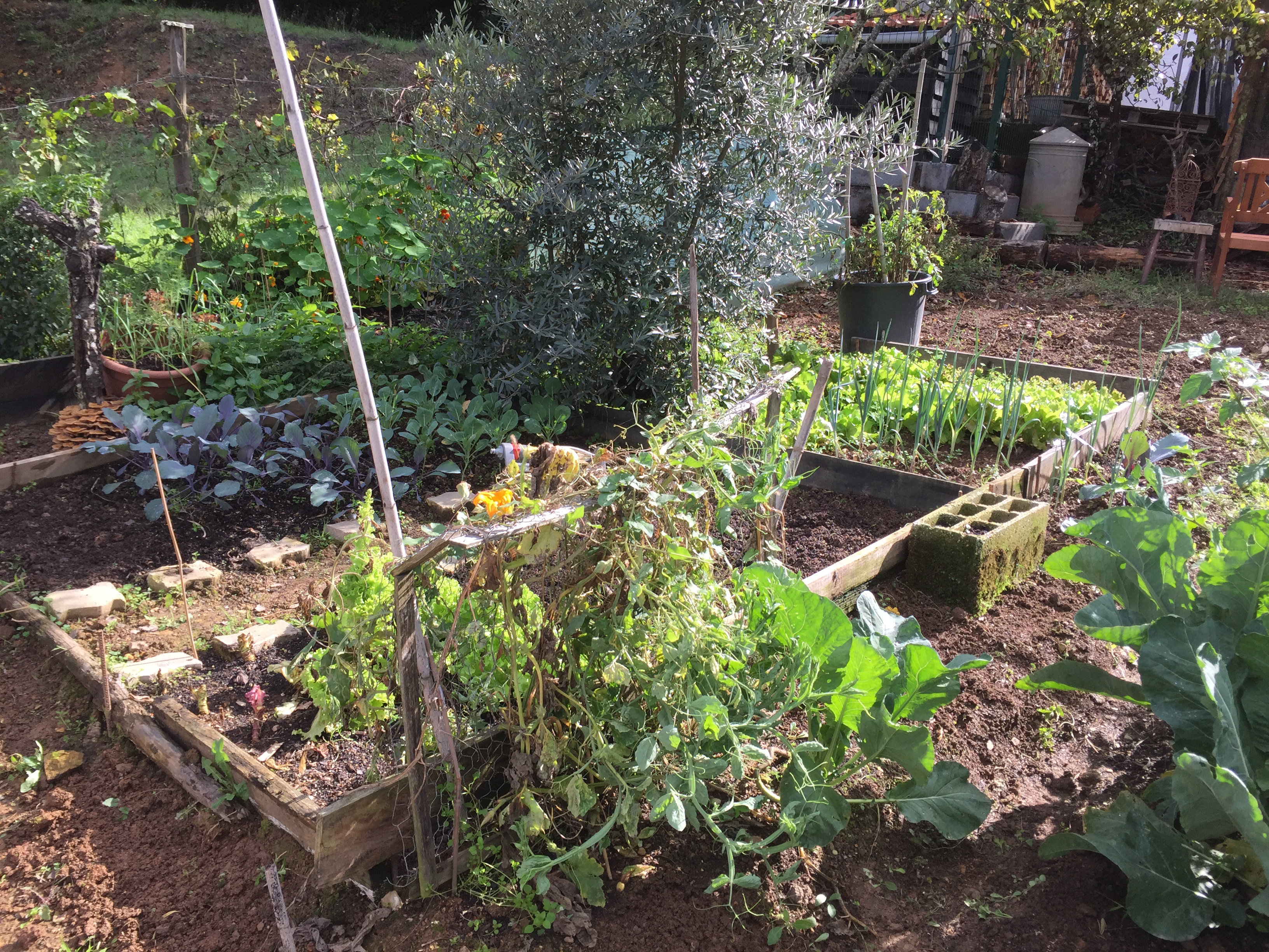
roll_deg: -4.2
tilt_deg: -14.5
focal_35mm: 29
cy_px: 476
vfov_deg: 48.2
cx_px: 634
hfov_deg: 61.7
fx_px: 1063
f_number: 2.2
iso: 32
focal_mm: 4.15
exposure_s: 1/659
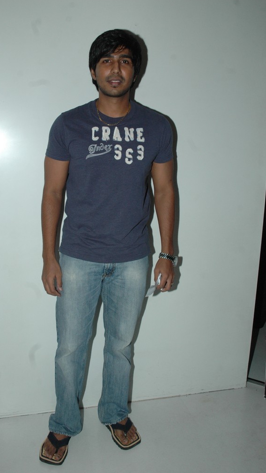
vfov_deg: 56.6
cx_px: 111
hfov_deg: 33.6
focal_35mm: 35
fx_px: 439
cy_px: 238
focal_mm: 22
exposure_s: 1/125
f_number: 6.3
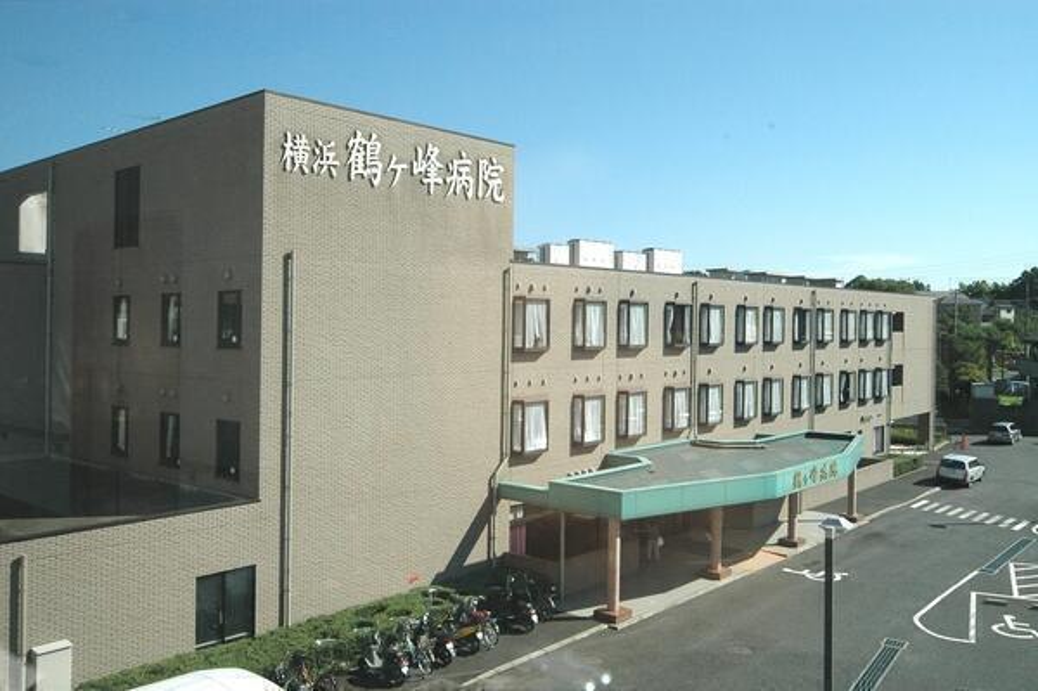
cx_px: 519
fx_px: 864
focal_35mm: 30
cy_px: 346
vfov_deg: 43.5
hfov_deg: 62.0
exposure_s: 1/640
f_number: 13
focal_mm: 20
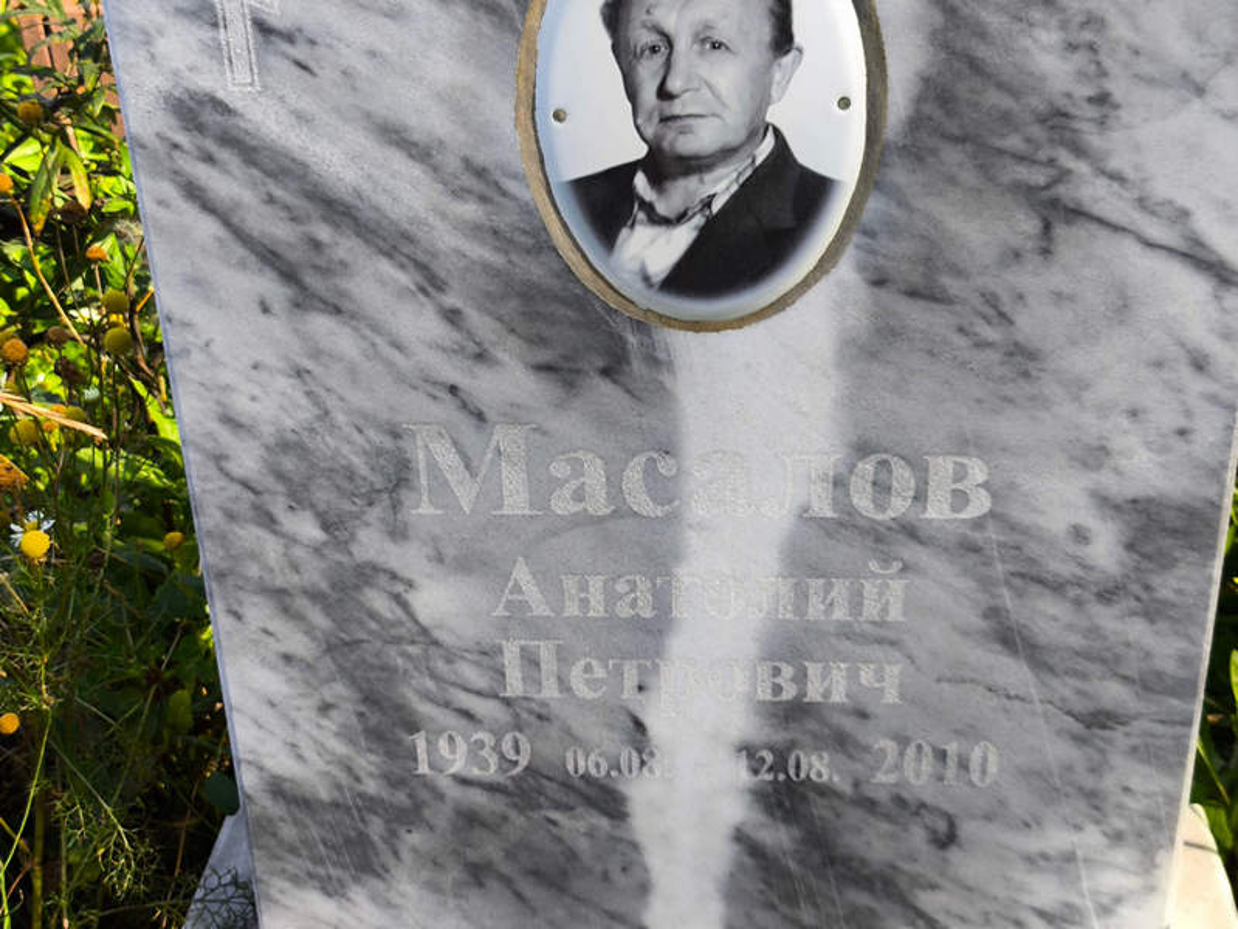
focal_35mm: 50
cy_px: 464
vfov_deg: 29.1
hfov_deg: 38.2
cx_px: 619
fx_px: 1789
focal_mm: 4.71
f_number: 1.7
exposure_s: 1/257
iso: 50
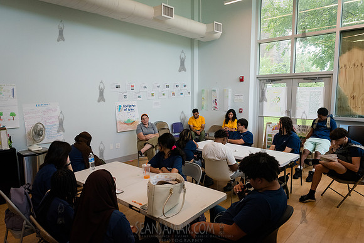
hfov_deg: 72.9
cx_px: 182
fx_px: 246
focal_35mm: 24
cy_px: 122
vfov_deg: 52.5
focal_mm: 24
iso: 4000
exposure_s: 1/500
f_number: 4.5
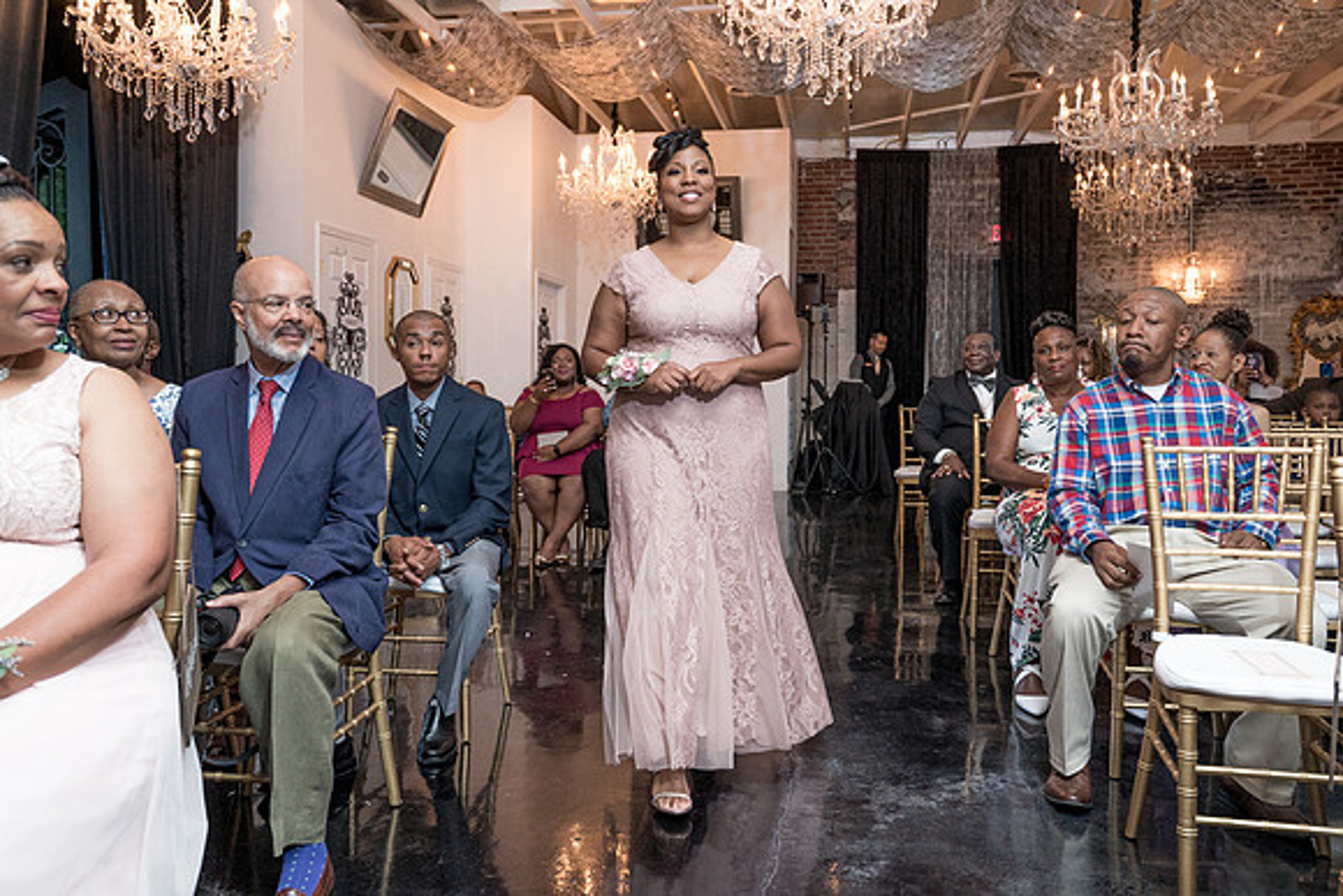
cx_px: 693
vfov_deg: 44.4
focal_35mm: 29
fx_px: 1097
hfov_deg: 62.9
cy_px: 408
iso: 2000
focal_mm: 25
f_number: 4
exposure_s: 1/200
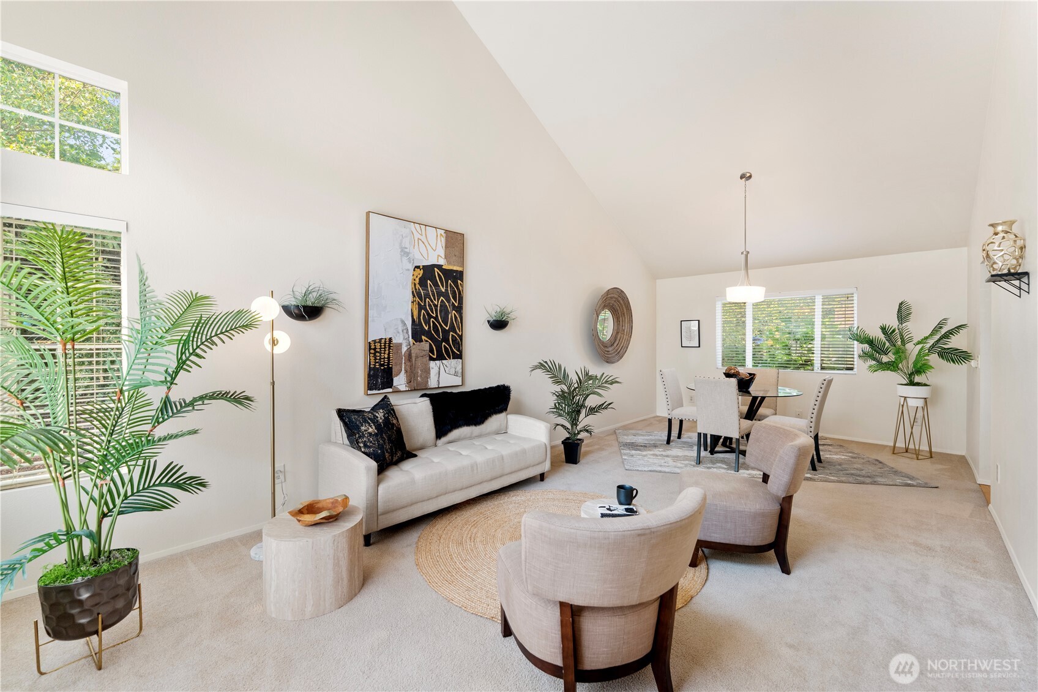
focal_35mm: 14
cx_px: 519
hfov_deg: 104.3
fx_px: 404
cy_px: 346
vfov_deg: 81.2
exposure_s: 1/1000
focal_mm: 14
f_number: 5.6
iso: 800
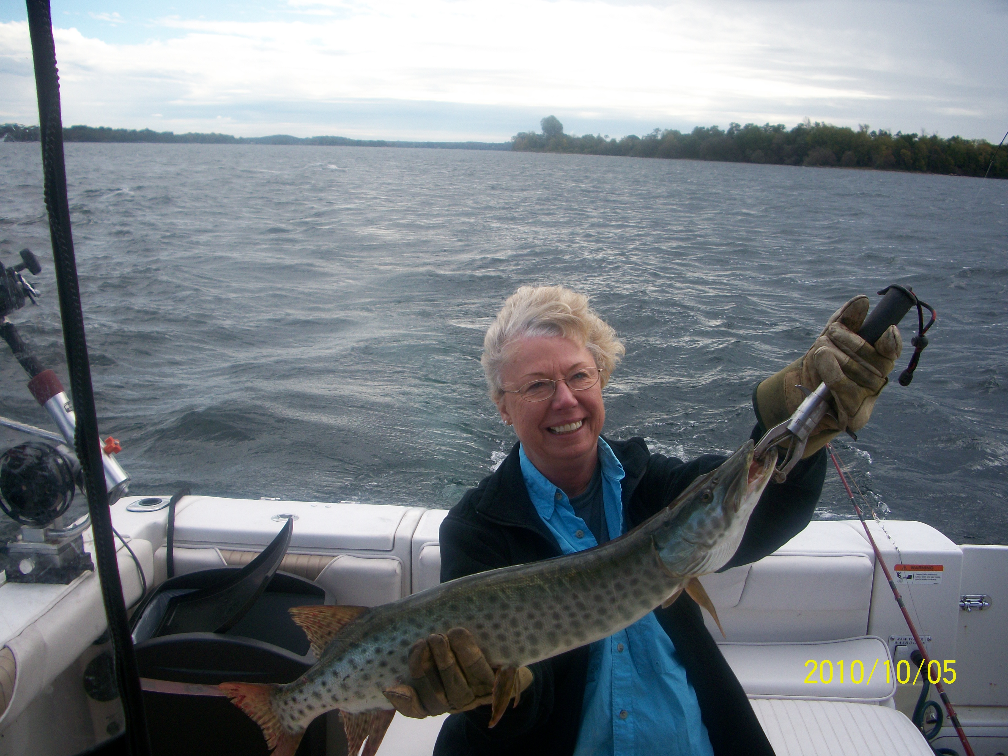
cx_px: 504
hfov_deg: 52.6
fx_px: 1019
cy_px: 378
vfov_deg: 40.7
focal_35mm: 35
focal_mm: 6.3
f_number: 3.1
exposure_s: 1/640
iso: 80
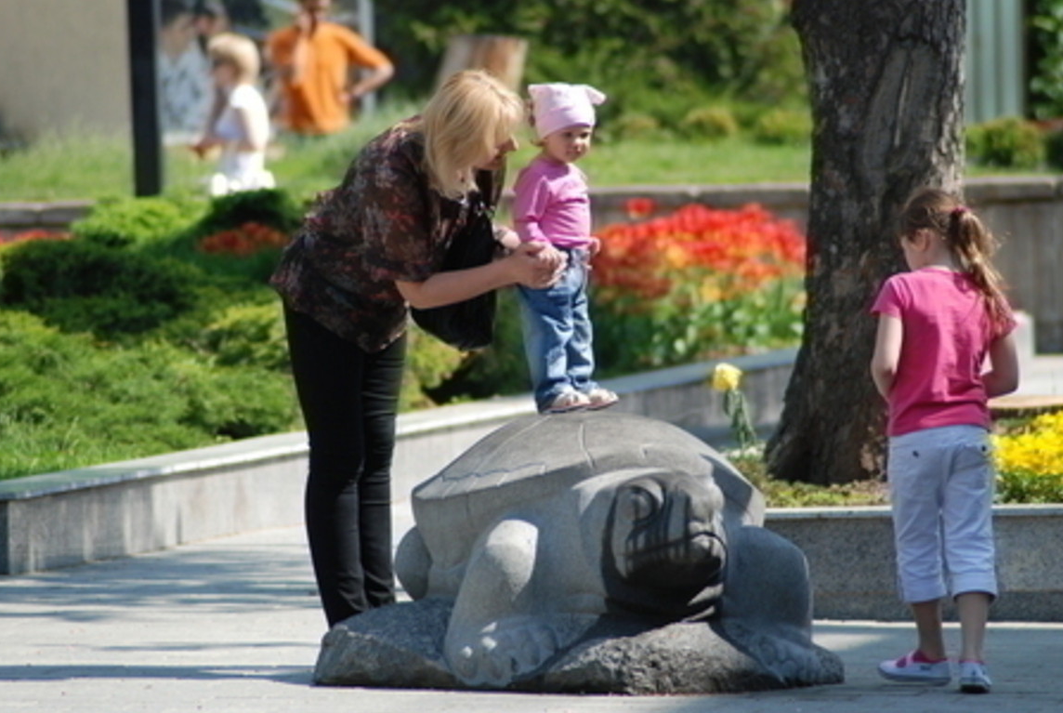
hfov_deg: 4.5
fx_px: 13398
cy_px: 390
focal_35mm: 453
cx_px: 557
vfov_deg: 3.0
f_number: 5.6
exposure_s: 1/500
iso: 250
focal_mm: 270
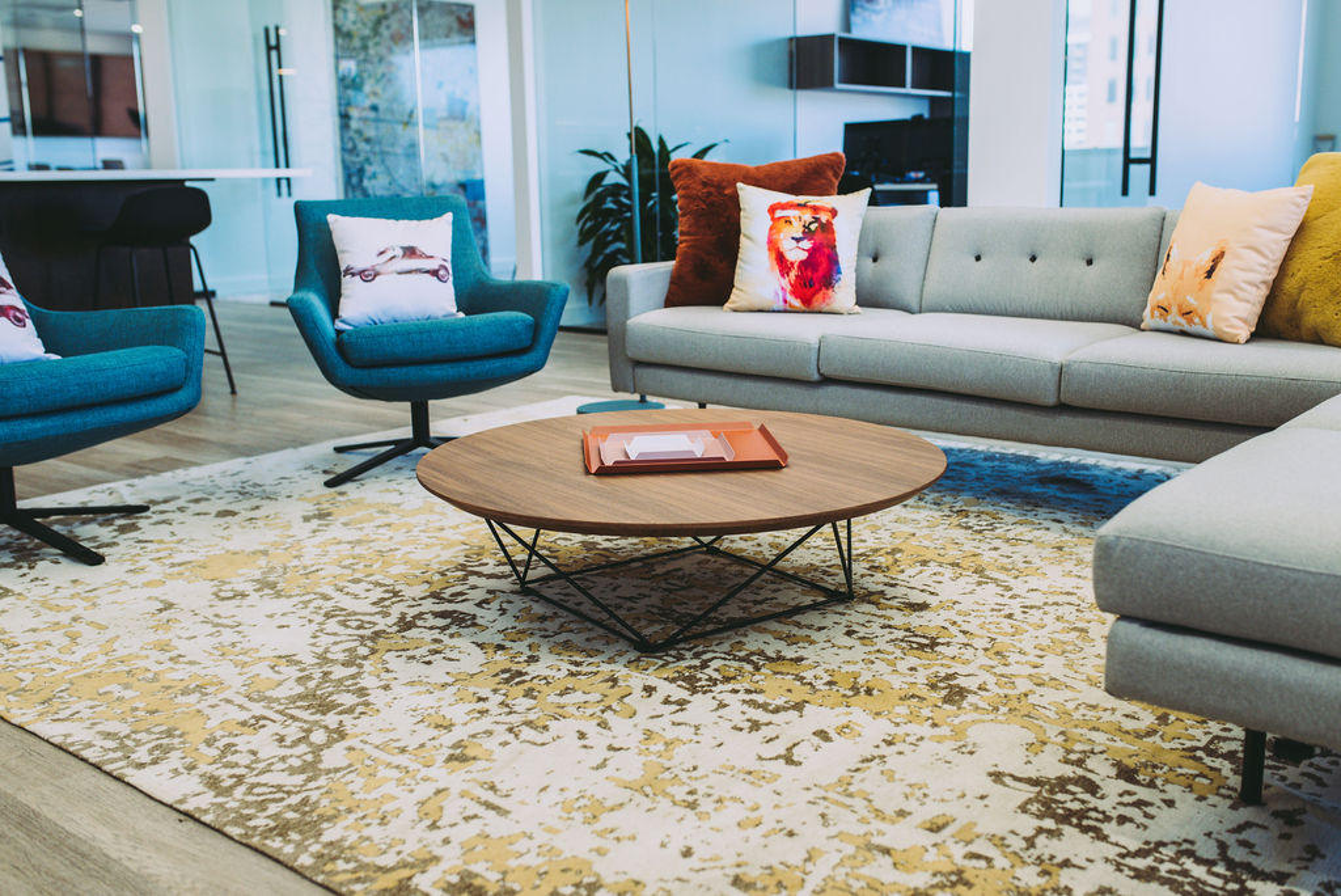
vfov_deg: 35.6
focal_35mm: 37
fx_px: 1394
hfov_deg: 51.4
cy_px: 439
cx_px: 687
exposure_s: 1/320
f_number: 3.2
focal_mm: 35
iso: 500
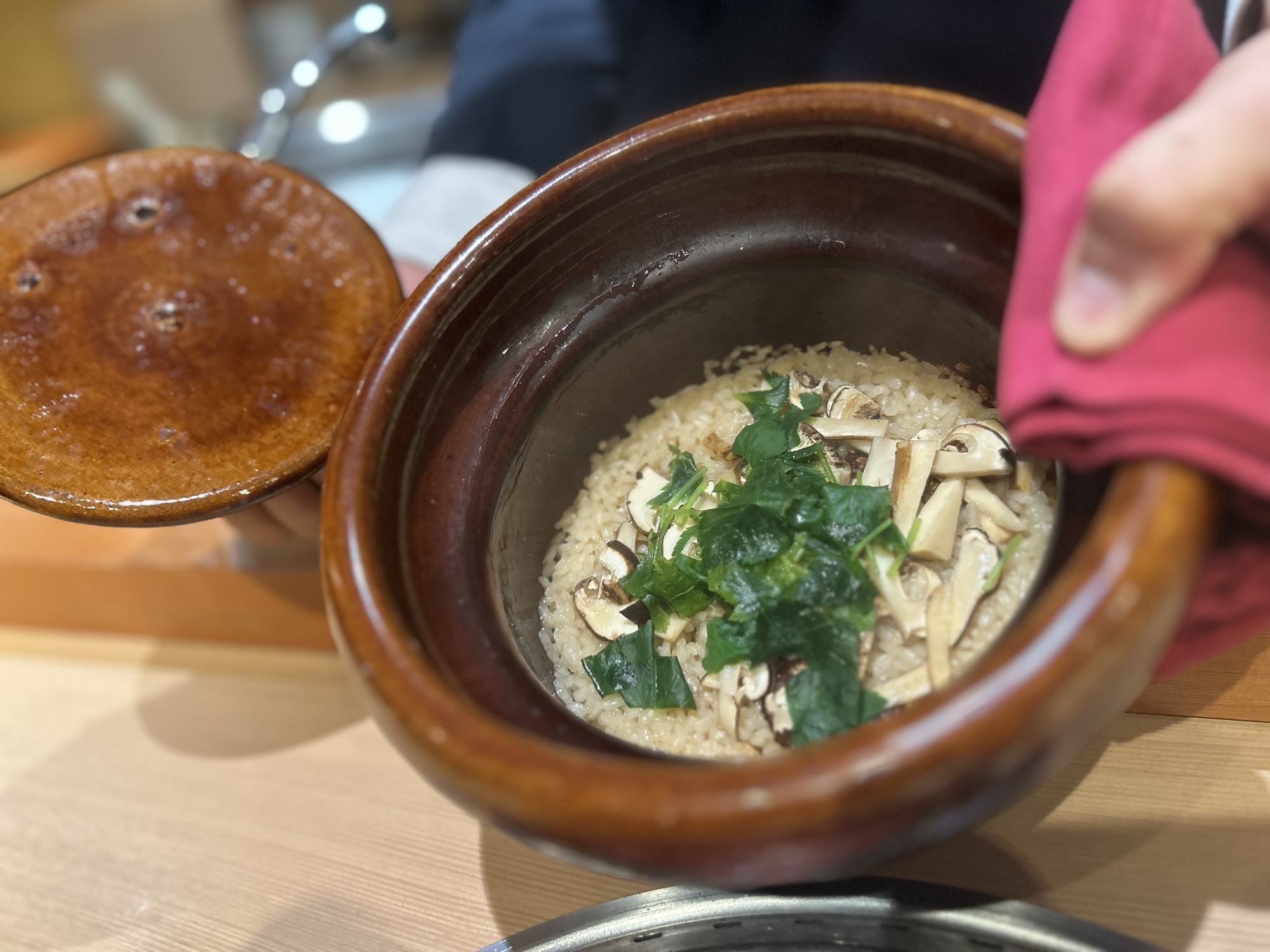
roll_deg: +14.6
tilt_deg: -29.1
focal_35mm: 26
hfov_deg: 67.3
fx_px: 954
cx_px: 635
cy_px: 476
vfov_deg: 53.1
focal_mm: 5.7
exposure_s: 1/50
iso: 250
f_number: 1.5
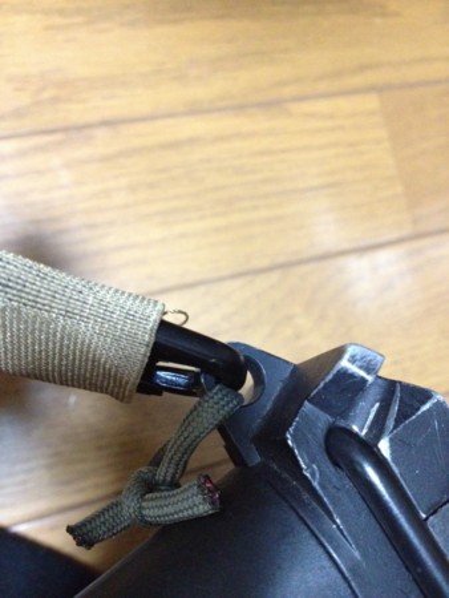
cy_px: 299
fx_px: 605
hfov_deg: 40.7
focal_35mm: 35
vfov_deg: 52.6
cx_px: 224
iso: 800
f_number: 2.4
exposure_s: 1/15
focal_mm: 4.28
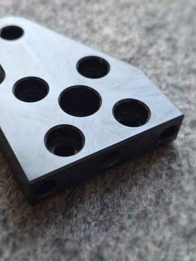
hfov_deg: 30.8
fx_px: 355
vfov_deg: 40.3
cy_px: 110
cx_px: 76
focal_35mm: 47
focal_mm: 5.54
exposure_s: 1/50
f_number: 1.8
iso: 64
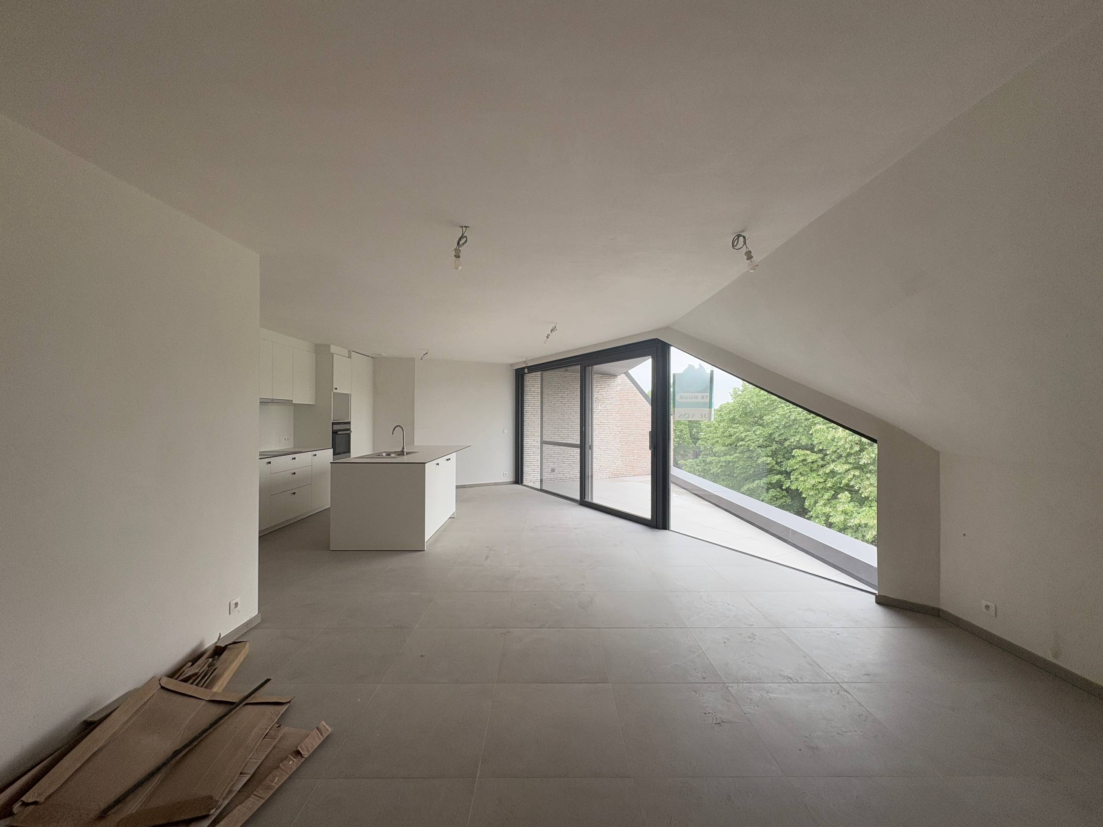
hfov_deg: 102.1
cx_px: 552
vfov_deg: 85.7
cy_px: 414
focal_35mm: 14
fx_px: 446
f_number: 2.2
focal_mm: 2.22
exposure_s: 1/140
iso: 64
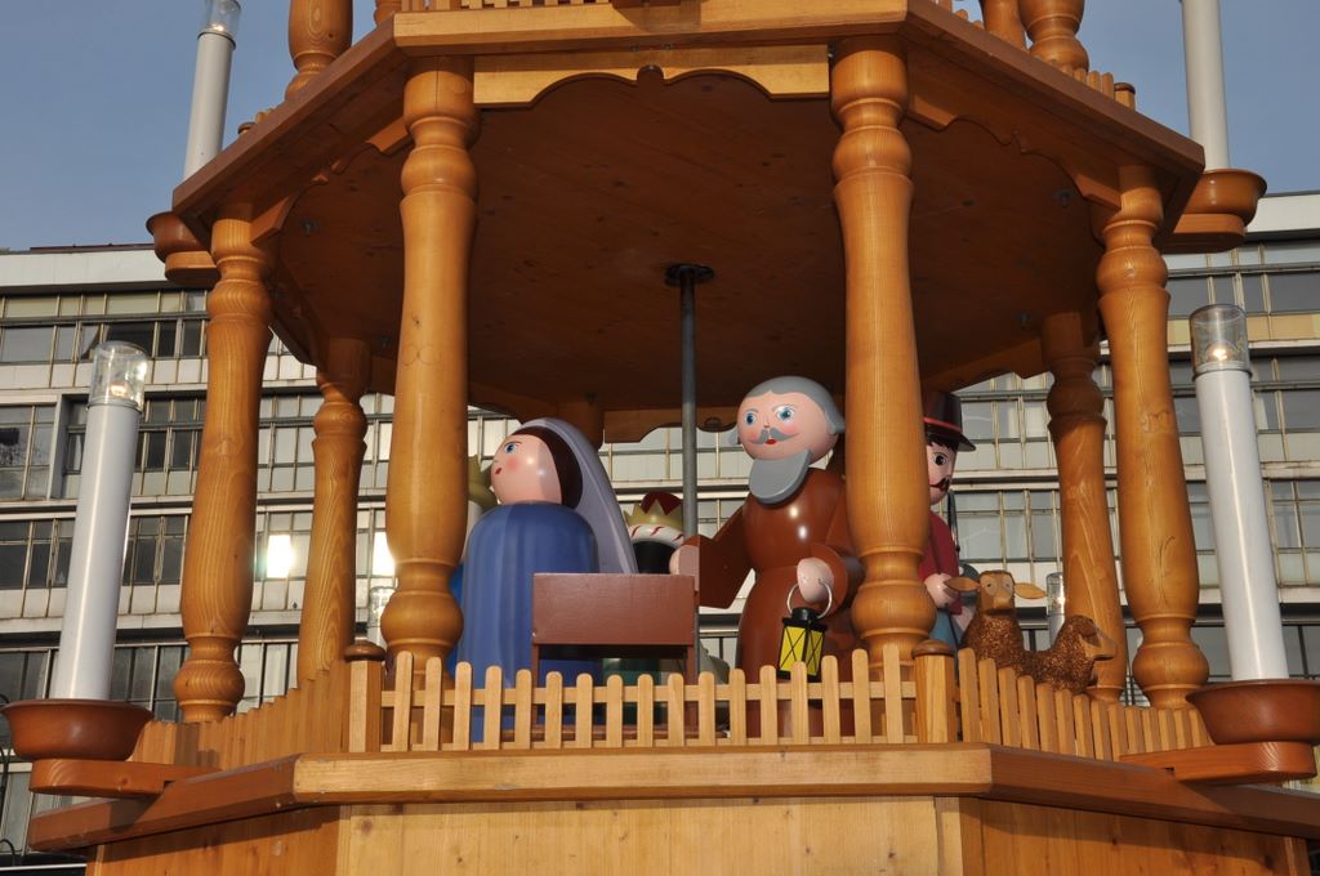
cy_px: 438
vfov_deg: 29.8
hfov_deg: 43.7
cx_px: 660
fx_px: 1648
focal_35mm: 45
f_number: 16
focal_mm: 30
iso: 200
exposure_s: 1/200
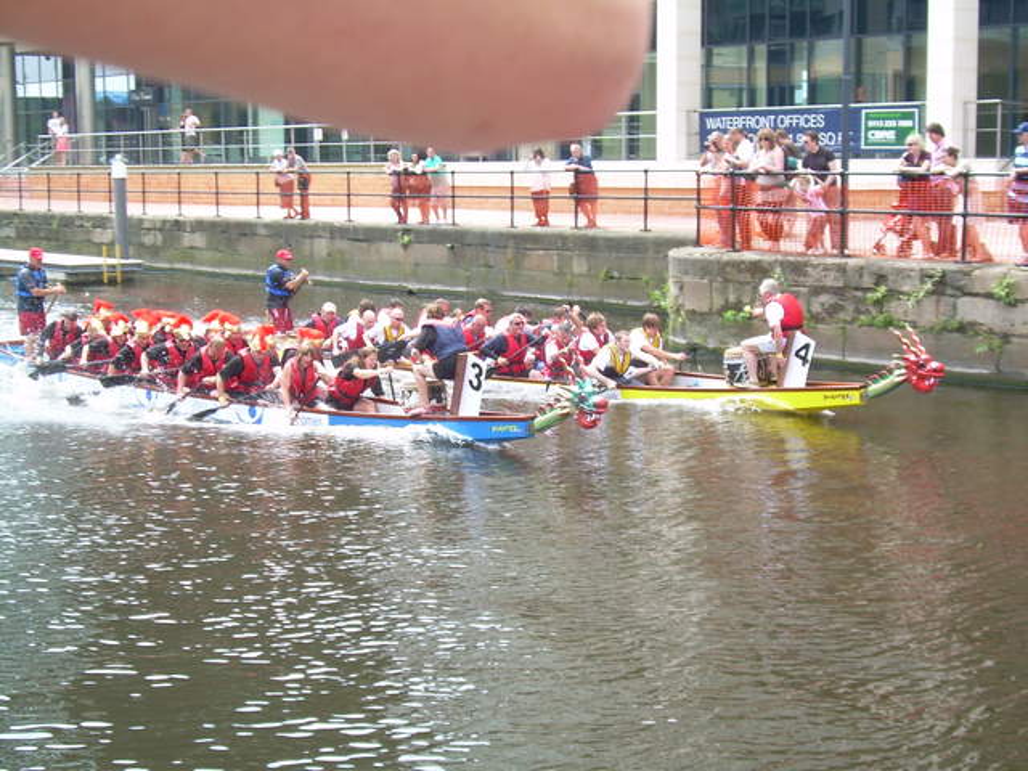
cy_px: 386
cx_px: 514
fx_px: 1812
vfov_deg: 24.0
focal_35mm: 61
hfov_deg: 31.7
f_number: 3.4
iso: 50
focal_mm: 10.3
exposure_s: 1/125
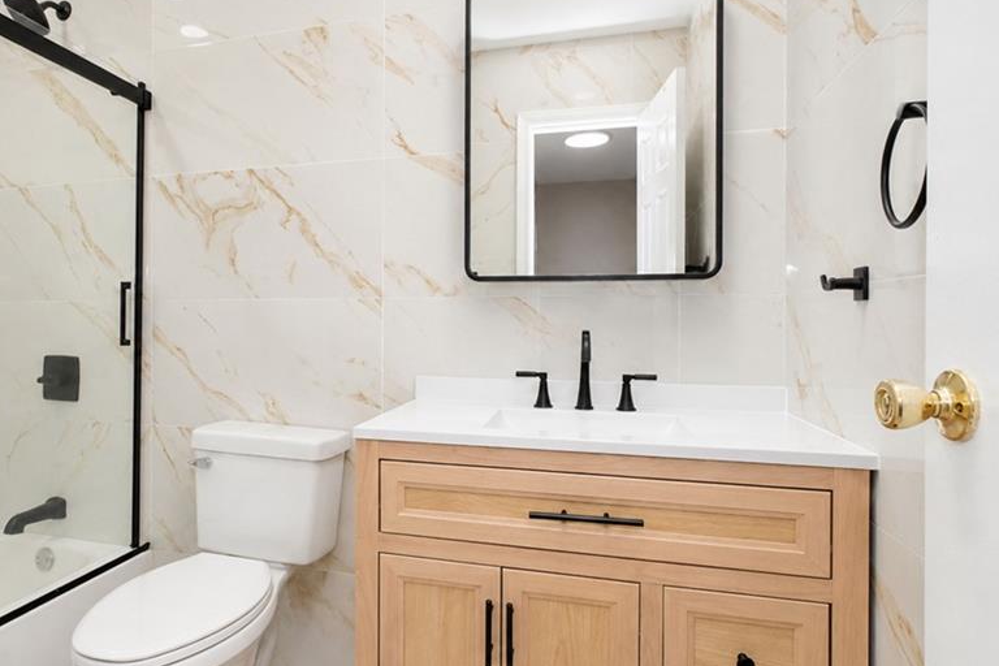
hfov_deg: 83.1
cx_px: 406
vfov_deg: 61.9
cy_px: 323
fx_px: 555
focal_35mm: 20
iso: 1600
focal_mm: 10
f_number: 8
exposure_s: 1/60
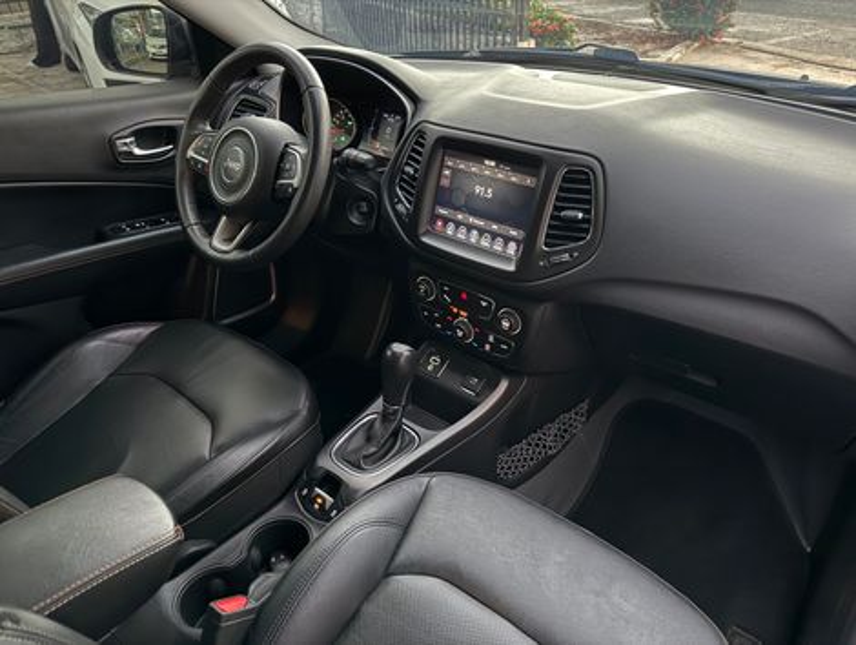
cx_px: 428
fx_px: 594
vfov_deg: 56.9
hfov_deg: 71.5
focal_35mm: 24
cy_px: 322
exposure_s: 1/16
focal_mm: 6.76
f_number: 1.78
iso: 1000
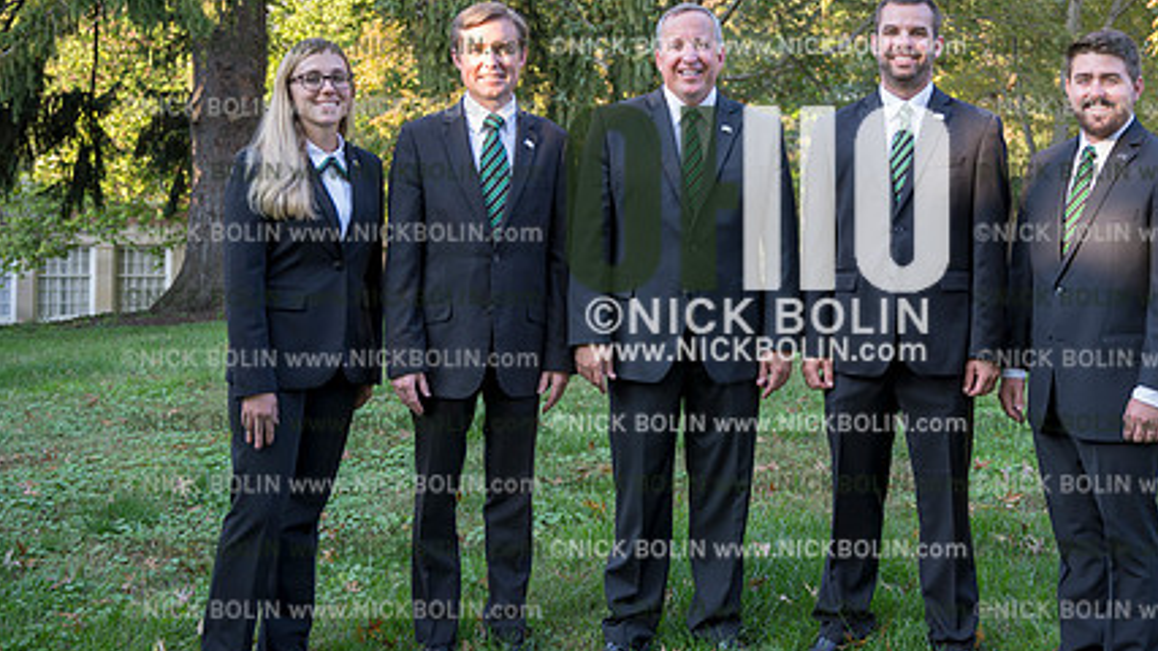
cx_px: 757
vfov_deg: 25.3
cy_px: 235
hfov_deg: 43.2
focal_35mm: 47
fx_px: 1443
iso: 125
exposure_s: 1/60
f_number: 4
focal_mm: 33
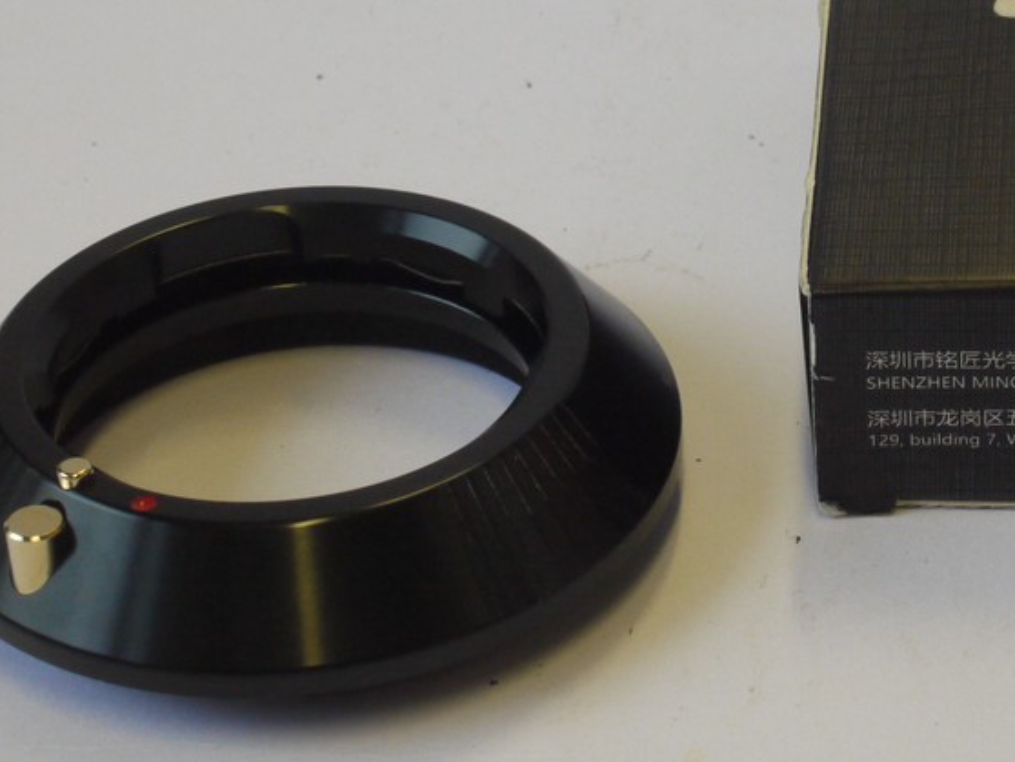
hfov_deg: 15.2
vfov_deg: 11.5
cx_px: 780
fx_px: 3784
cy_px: 227
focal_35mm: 129
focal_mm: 30
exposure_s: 1/80
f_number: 10
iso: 800
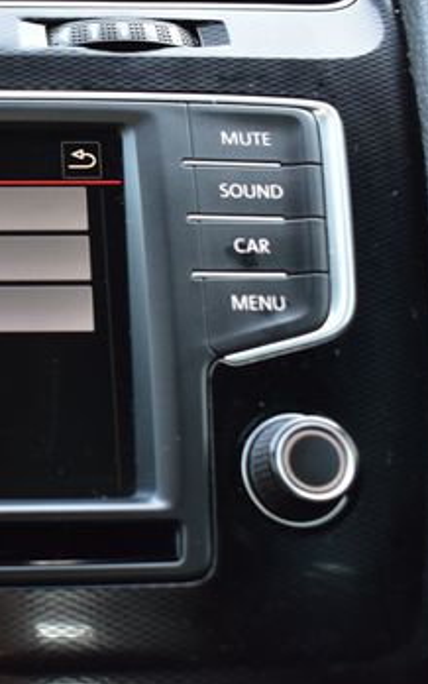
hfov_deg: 16.6
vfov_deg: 28.2
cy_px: 293
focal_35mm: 73
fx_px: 1360
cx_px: -175
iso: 900
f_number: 6.3
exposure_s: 1/15
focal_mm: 26
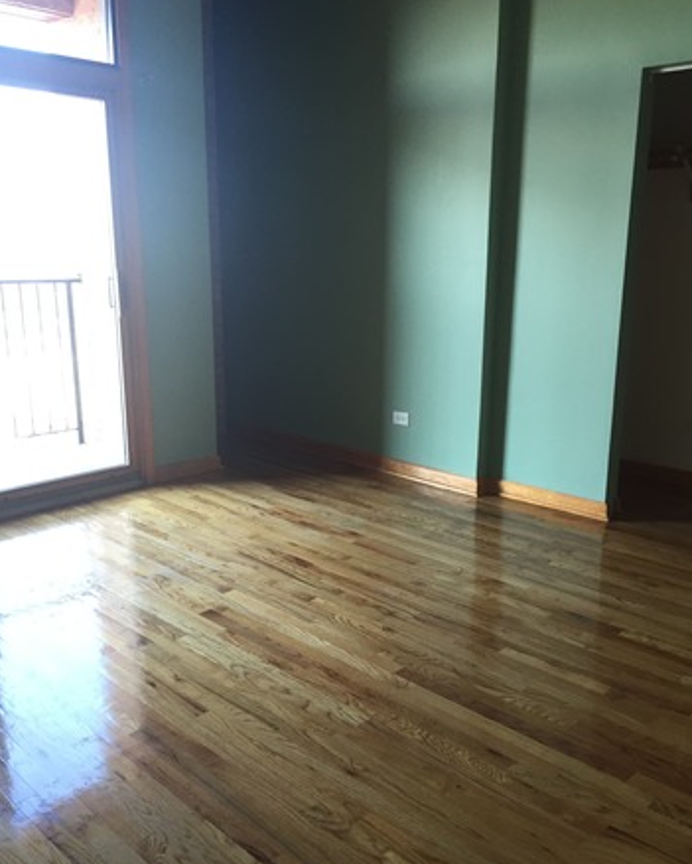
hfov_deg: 47.2
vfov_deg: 57.1
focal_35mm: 31
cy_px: 450
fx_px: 793
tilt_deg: -13.3
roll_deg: -0.7
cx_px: 351
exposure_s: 1/30
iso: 40
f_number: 2.2
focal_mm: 4.15
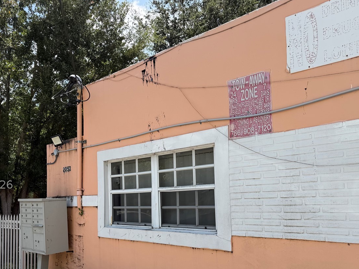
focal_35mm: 35
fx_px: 363
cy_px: 185
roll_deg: +1.9
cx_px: 113
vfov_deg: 40.1
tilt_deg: +5.0
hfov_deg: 51.4
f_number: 1.78
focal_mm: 6.76
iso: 80
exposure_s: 1/2703
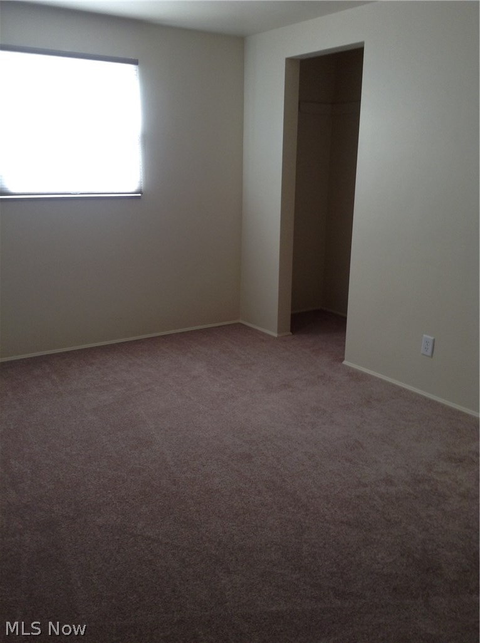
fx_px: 612
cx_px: 240
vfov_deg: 55.4
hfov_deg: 42.8
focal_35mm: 33
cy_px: 322
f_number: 2.4
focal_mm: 3.3
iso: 40
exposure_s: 1/25
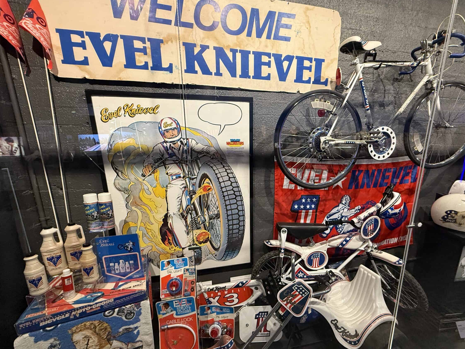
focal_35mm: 16
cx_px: 255
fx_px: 215
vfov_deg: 77.9
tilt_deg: -13.6
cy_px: 193
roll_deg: -1.2
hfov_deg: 94.2
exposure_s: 1/60
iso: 400
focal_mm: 2.22
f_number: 2.2
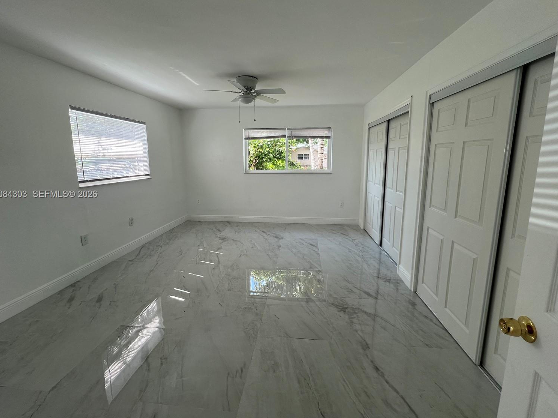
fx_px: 226
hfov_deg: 102.1
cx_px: 281
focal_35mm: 14
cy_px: 195
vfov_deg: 85.5
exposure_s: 1/120
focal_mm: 1.57
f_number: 1.8
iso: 40
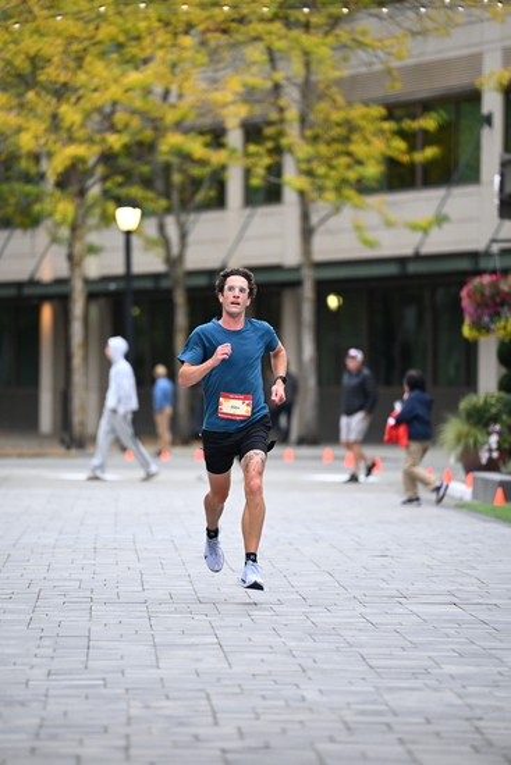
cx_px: 256
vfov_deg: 10.3
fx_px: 4255
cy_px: 382
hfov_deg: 6.9
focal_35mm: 200
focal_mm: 200
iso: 1600
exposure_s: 1/800
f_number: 2.8
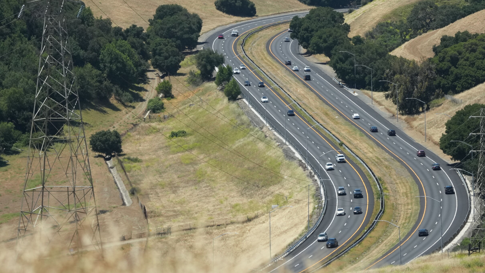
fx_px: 3716
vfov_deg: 4.2
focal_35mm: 289
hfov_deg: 7.5
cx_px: 289
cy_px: 119
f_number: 6.3
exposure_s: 1/3200
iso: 800
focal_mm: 154
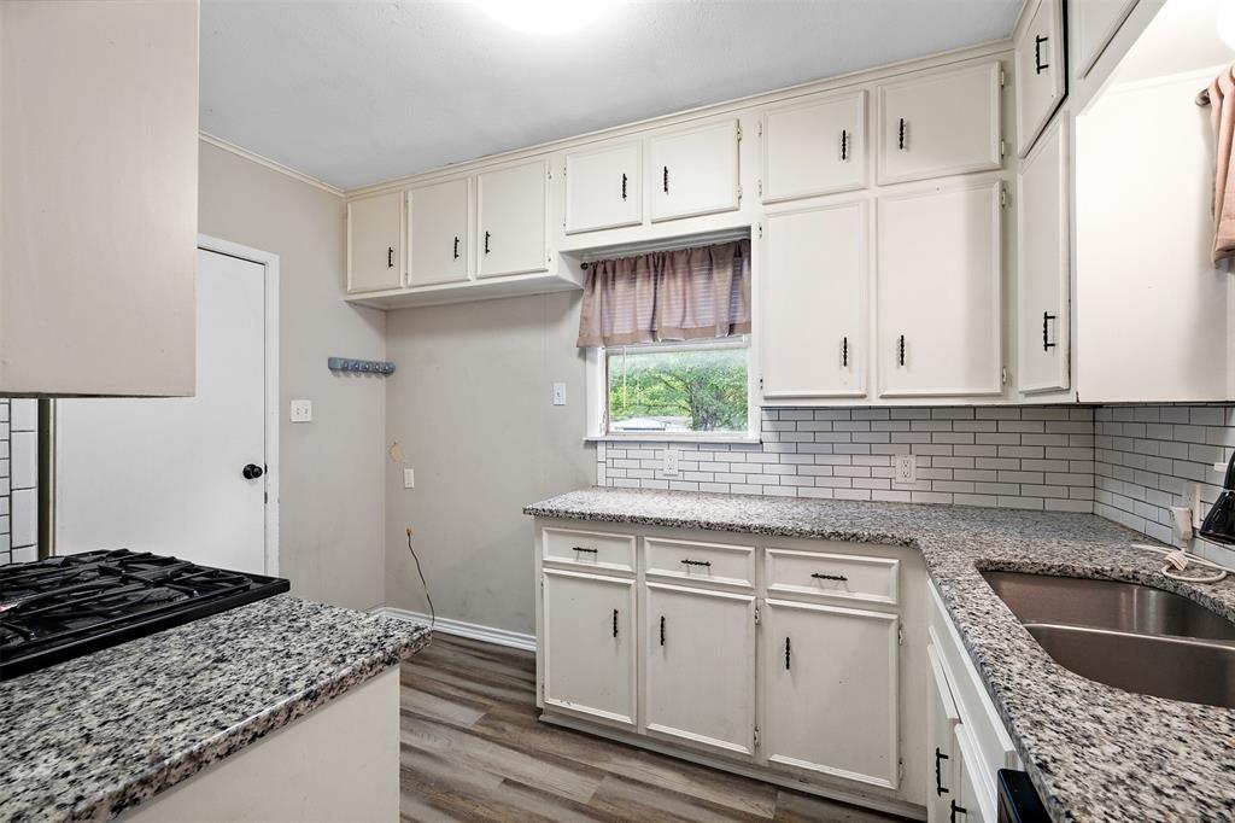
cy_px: 412
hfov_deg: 96.8
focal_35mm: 16
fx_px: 549
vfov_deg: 73.7
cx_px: 618
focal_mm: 16
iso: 800
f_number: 10
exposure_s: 1/1.25
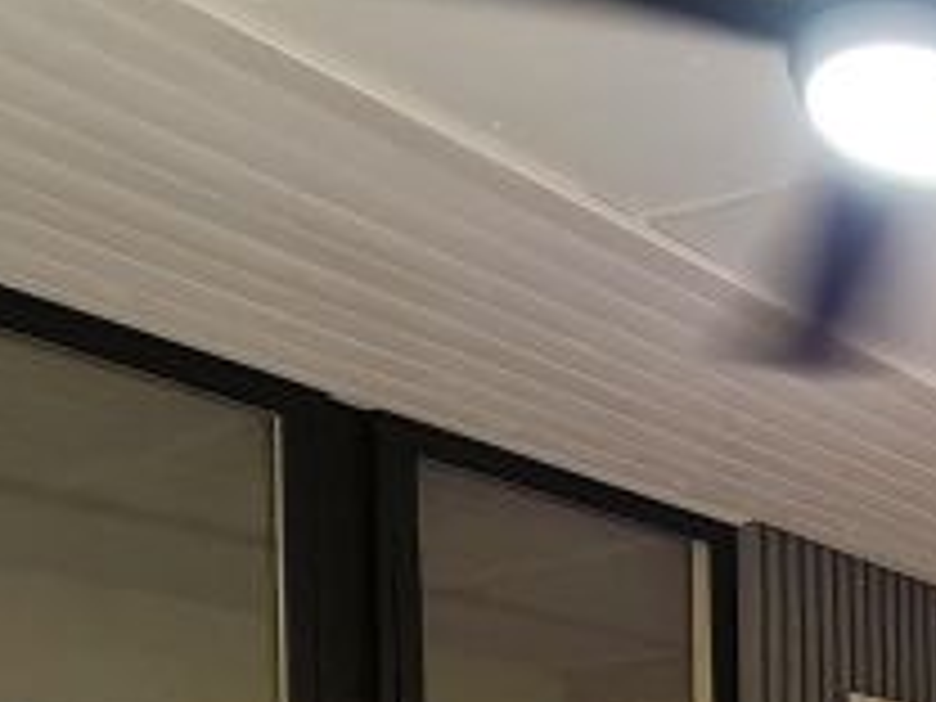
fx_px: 1352
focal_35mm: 50
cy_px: 1040
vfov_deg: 23.5
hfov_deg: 29.6
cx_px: 1256
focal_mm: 1.74
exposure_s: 1/50
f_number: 2.2
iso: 200
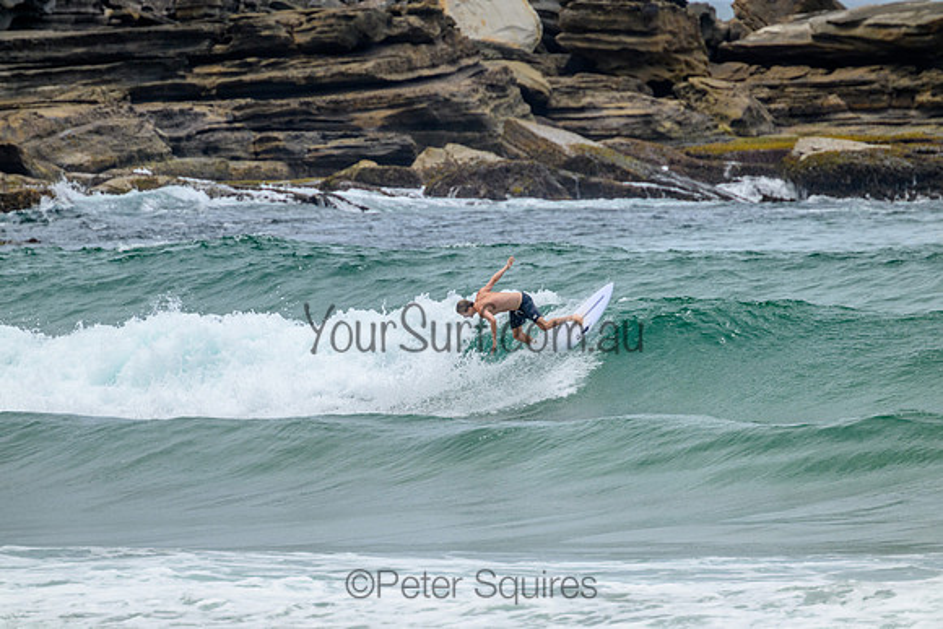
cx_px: 472
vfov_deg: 1.7
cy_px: 314
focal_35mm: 800
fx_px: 20959
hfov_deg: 2.6
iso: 900
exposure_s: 1/2000
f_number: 11
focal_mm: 800
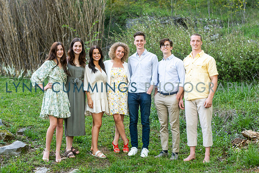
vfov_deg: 21.3
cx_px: 133
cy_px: 78
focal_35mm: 64
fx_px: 460
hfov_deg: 31.5
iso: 250
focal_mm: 58
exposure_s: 1/400
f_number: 3.2
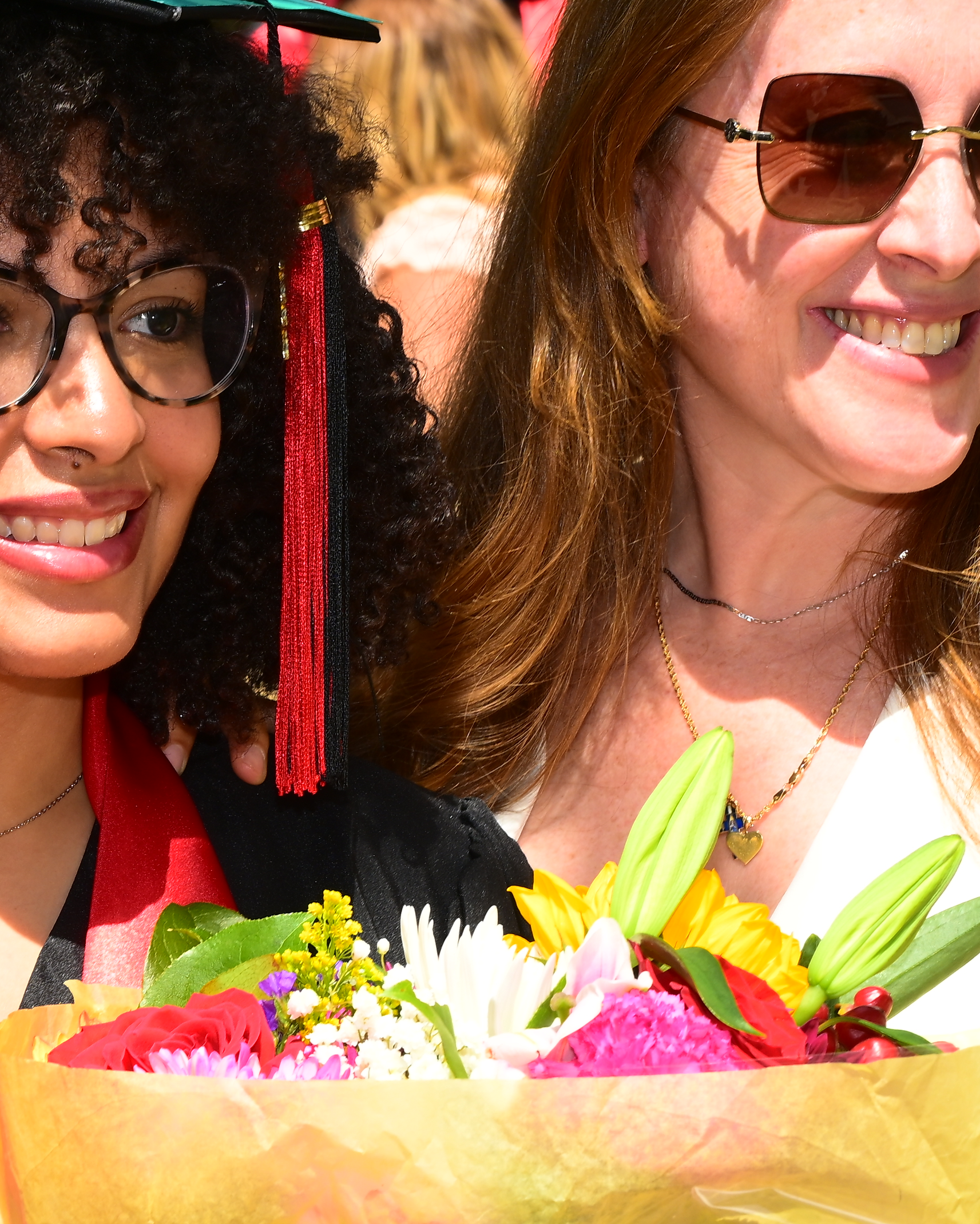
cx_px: 221
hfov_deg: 10.1
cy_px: 640
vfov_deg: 12.7
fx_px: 5510
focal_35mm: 152
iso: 125
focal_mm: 56
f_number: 9
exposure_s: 1/200
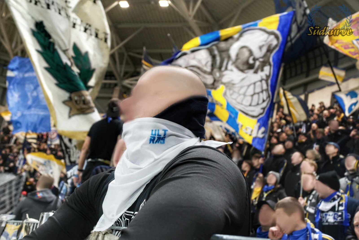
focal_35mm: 32
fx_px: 319
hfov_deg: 58.7
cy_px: 120
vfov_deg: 41.1
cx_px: 180
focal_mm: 21.5
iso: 1600
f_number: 3.5
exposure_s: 1/110
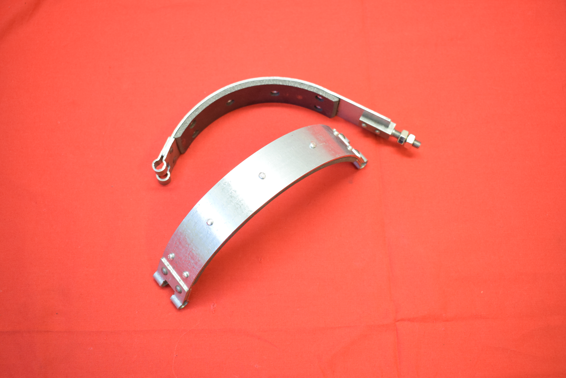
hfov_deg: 47.9
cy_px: 189
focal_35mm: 40
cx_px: 283
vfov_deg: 33.0
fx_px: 637
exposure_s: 1/60
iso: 1250
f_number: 5
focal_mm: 27
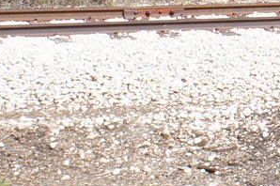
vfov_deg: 7.7
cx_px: 468
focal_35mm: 178
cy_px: -13
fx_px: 1383
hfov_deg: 11.0
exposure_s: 1/250
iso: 320
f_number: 13
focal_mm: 16
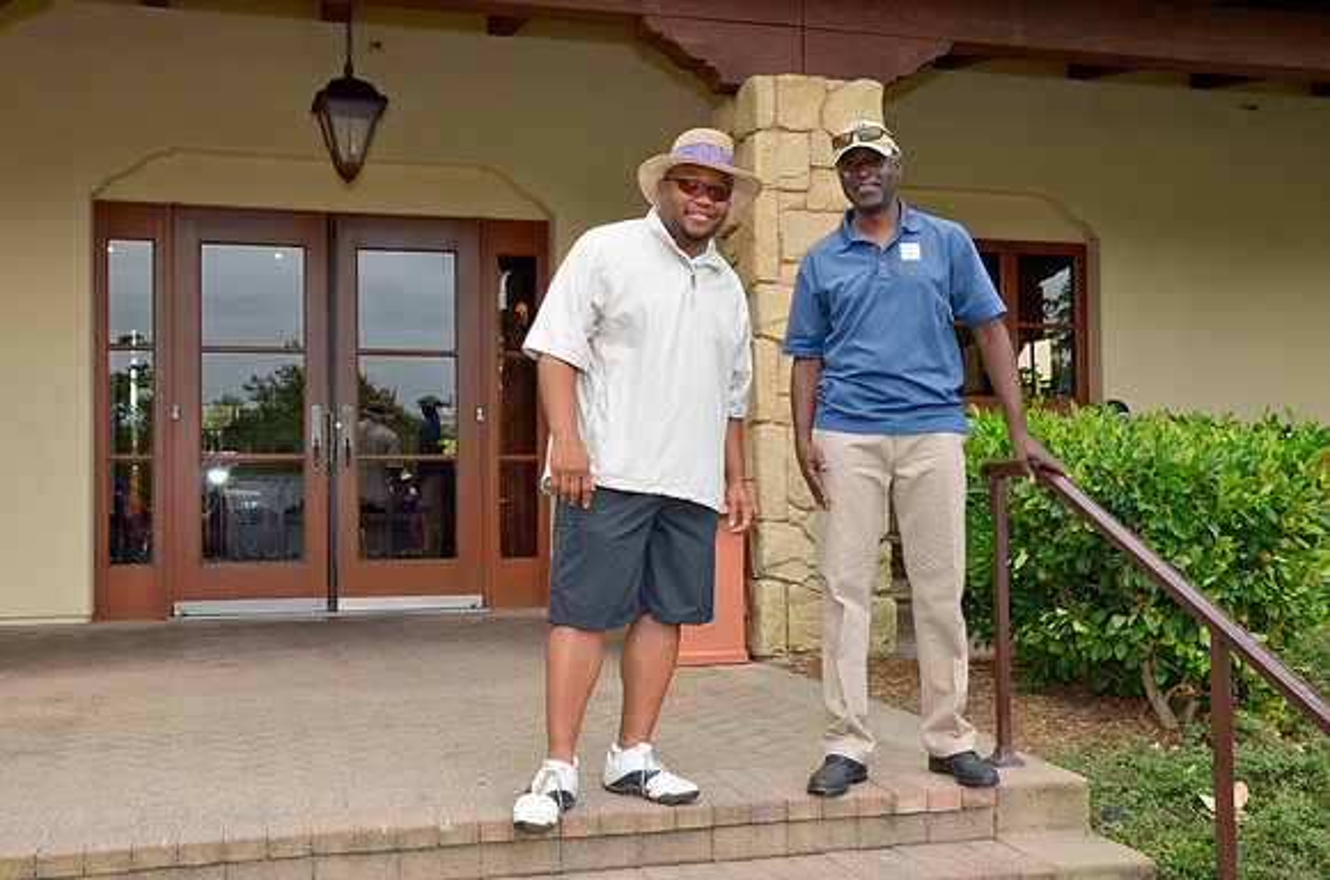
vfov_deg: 32.9
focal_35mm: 40
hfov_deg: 48.0
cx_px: 665
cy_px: 440
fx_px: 1493
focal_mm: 27
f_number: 10
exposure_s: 1/125
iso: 200
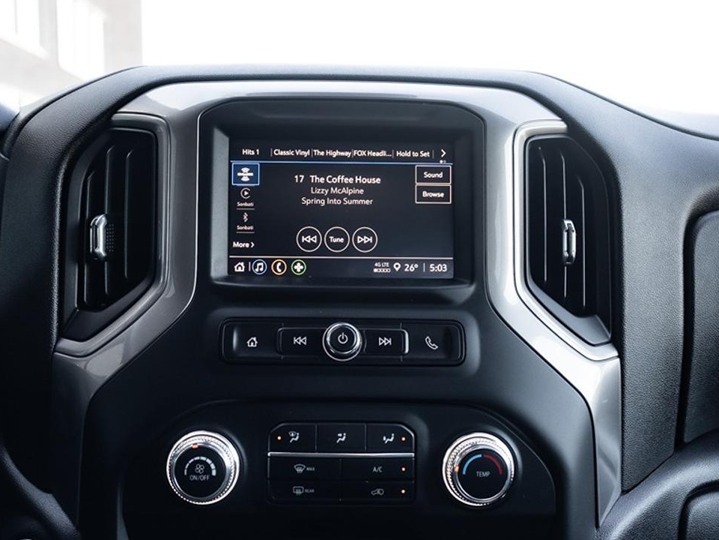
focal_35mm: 47
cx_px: 336
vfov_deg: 30.9
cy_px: 283
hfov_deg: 40.4
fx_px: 976
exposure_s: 1/100
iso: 640
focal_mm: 27
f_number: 4
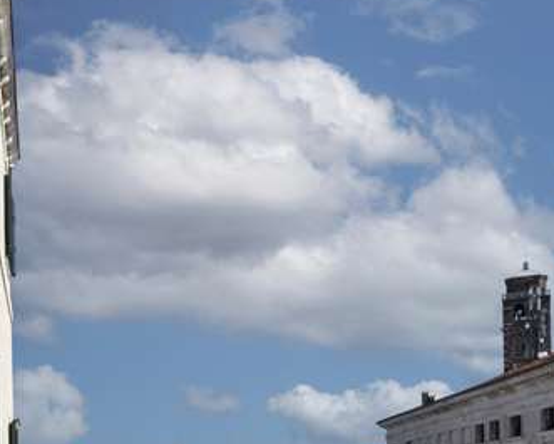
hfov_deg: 30.8
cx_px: 38
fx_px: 951
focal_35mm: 58
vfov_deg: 24.1
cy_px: 519
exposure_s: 1/125
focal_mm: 20
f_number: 20
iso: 100
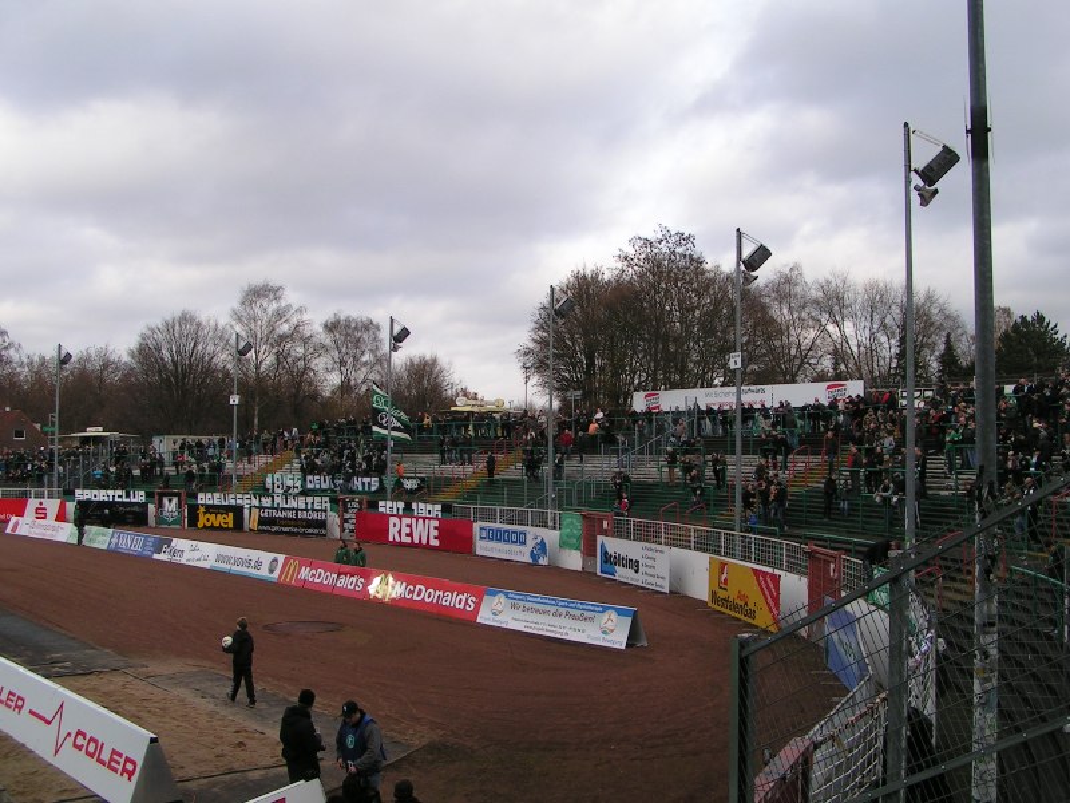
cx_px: 535
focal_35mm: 38
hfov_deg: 49.0
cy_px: 402
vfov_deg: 37.7
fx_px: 1175
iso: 50
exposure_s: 1/125
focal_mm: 5.8
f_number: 5.6
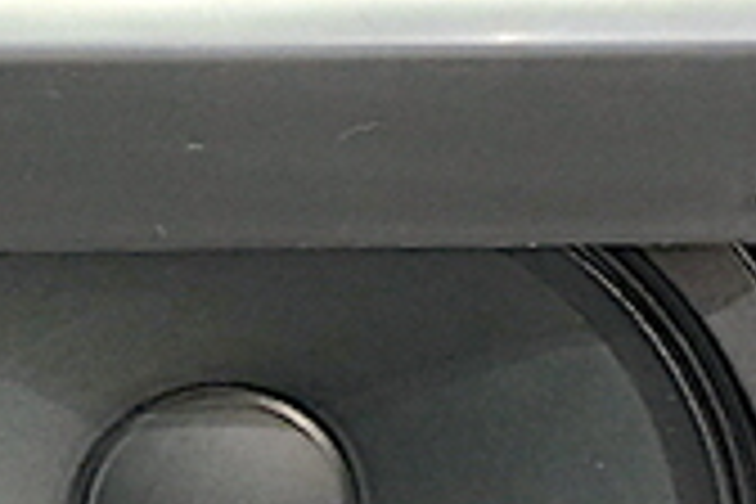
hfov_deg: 7.2
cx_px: -648
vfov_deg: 4.9
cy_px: 90
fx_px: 5859
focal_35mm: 279
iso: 100
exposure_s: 2.5
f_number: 6.3
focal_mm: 8.4
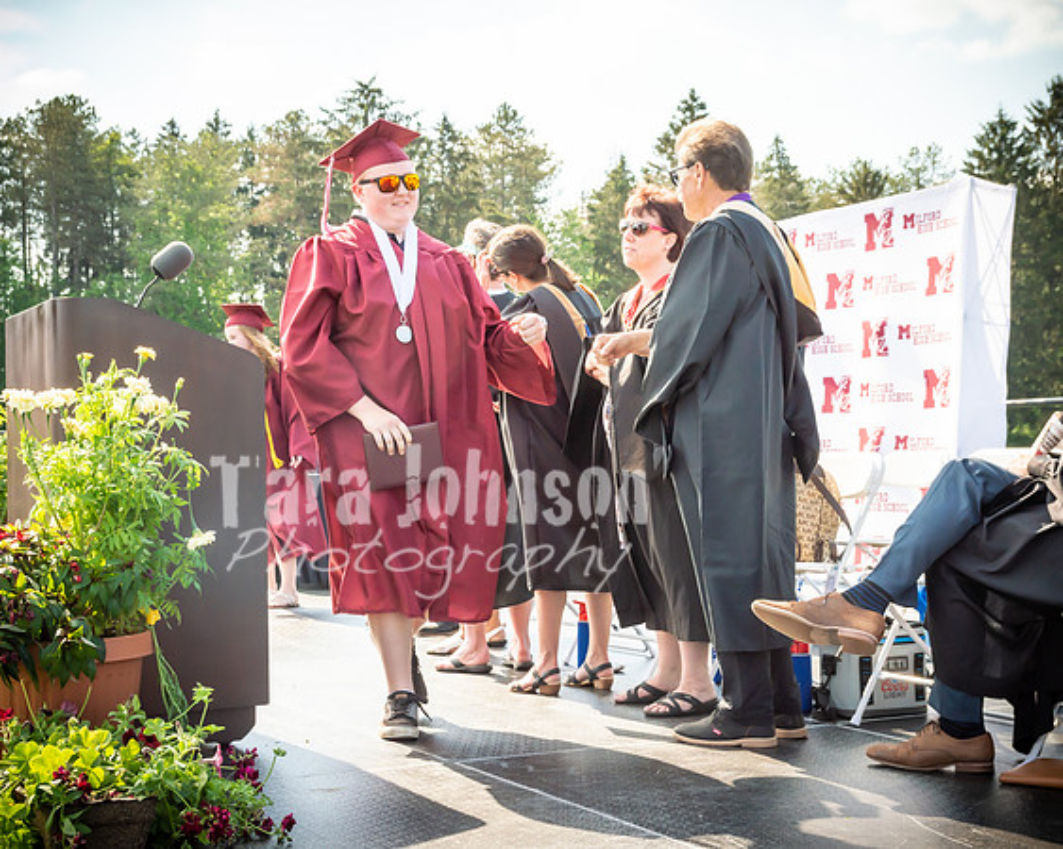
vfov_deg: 28.0
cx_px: 532
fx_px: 1703
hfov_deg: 34.7
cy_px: 424
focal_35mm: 54
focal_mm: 32
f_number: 7.1
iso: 200
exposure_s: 1/500
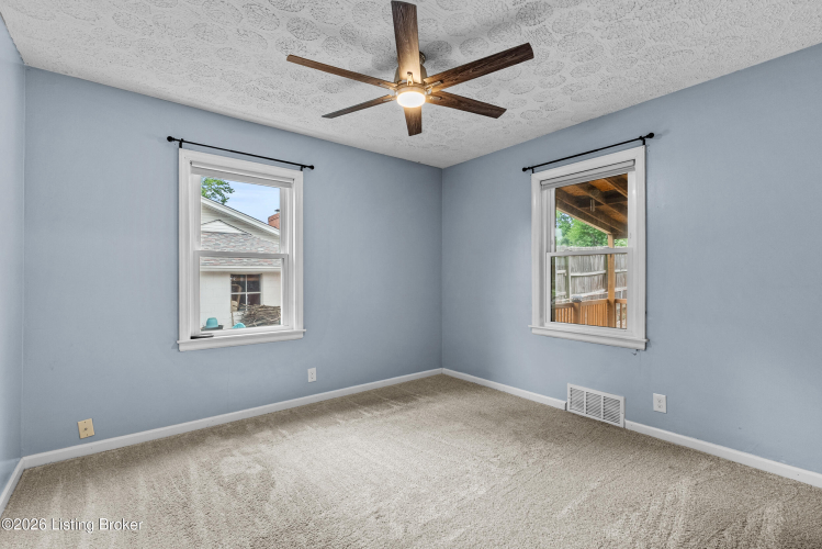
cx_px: 411
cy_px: 274
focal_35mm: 16
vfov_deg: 73.8
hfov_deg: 96.7
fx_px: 365
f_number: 11
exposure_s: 1/2.5
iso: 400
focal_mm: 16
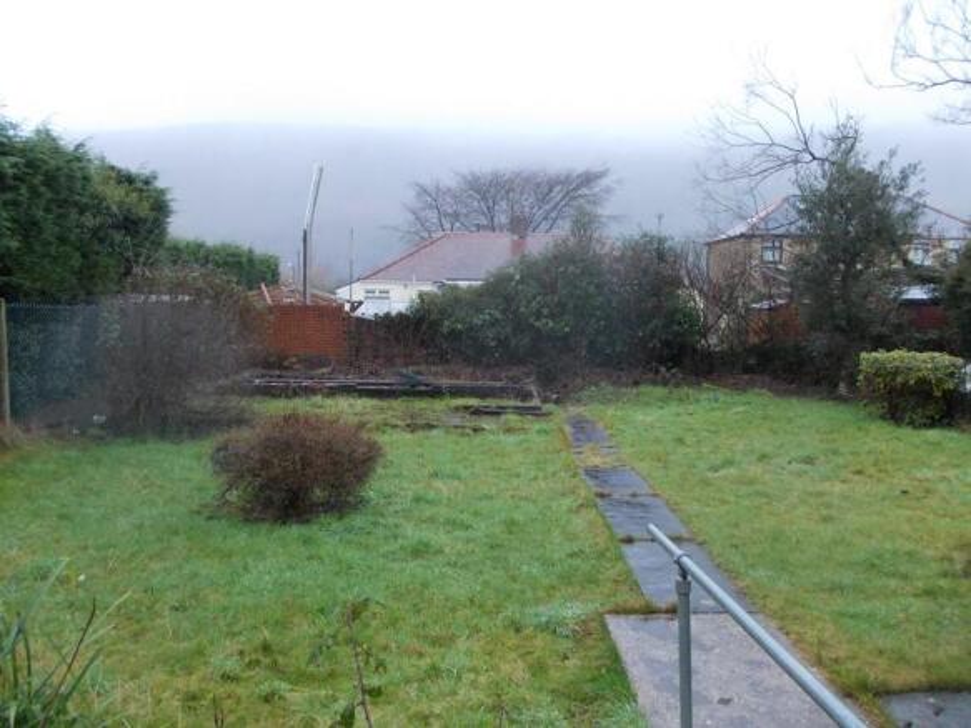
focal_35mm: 28
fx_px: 785
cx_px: 486
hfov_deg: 63.5
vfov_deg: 49.7
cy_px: 364
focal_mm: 4
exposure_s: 1/25
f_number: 2.7
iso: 160
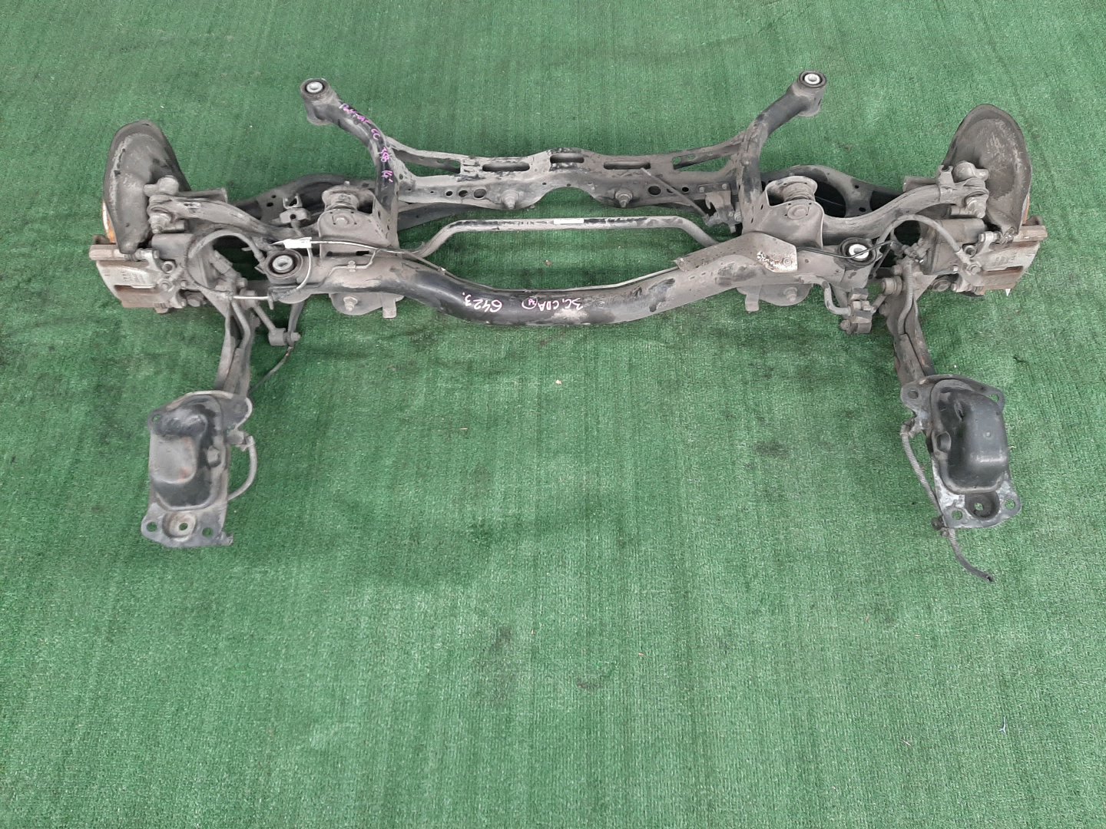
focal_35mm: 26
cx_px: 553
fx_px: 831
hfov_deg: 67.3
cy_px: 414
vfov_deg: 53.1
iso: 158
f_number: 1.7
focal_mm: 3.93
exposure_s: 1/50
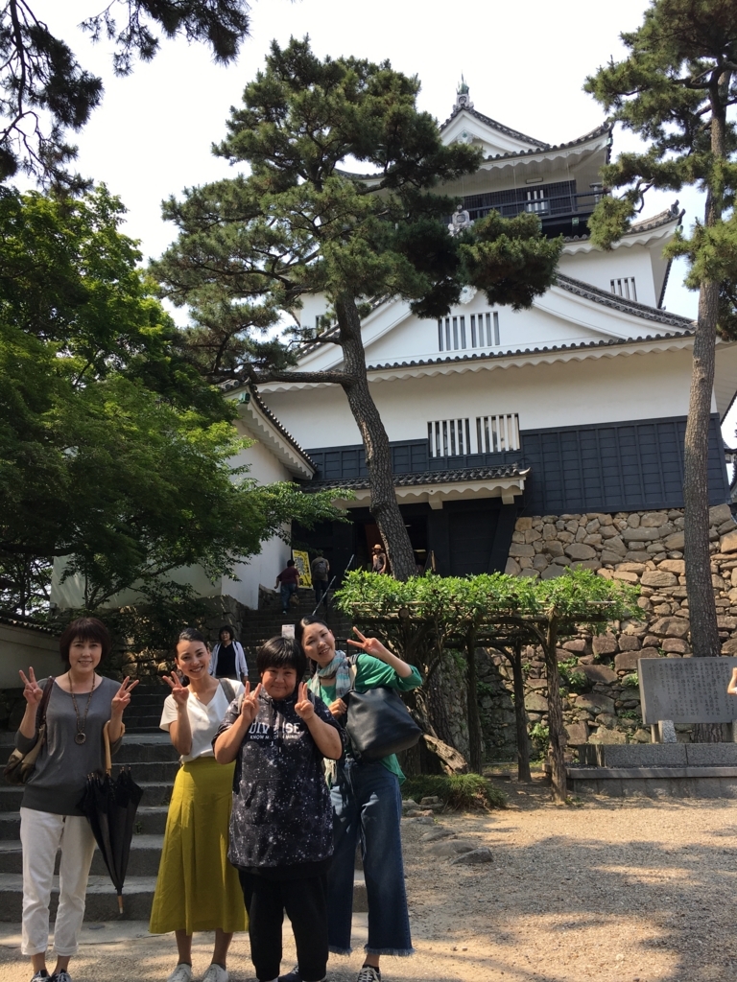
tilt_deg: +15.7
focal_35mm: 29
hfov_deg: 48.2
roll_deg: +0.2
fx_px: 823
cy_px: 491
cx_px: 368
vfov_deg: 61.7
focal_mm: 4.15
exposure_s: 1/651
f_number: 2.2
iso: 25
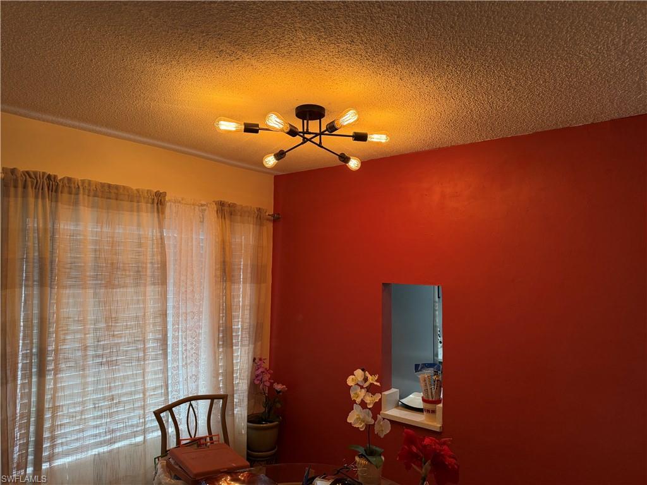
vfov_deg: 56.8
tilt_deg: +2.7
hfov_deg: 71.6
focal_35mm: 24
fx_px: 449
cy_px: 242
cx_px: 324
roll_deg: -0.8
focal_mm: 6.76
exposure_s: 1/165
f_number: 1.78
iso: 200
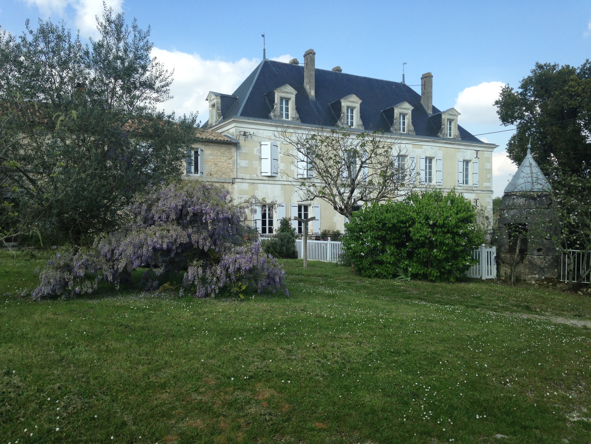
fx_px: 563
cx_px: 296
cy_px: 222
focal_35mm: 33
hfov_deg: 55.4
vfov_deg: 42.9
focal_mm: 4.12
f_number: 2.4
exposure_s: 1/1130
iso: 50
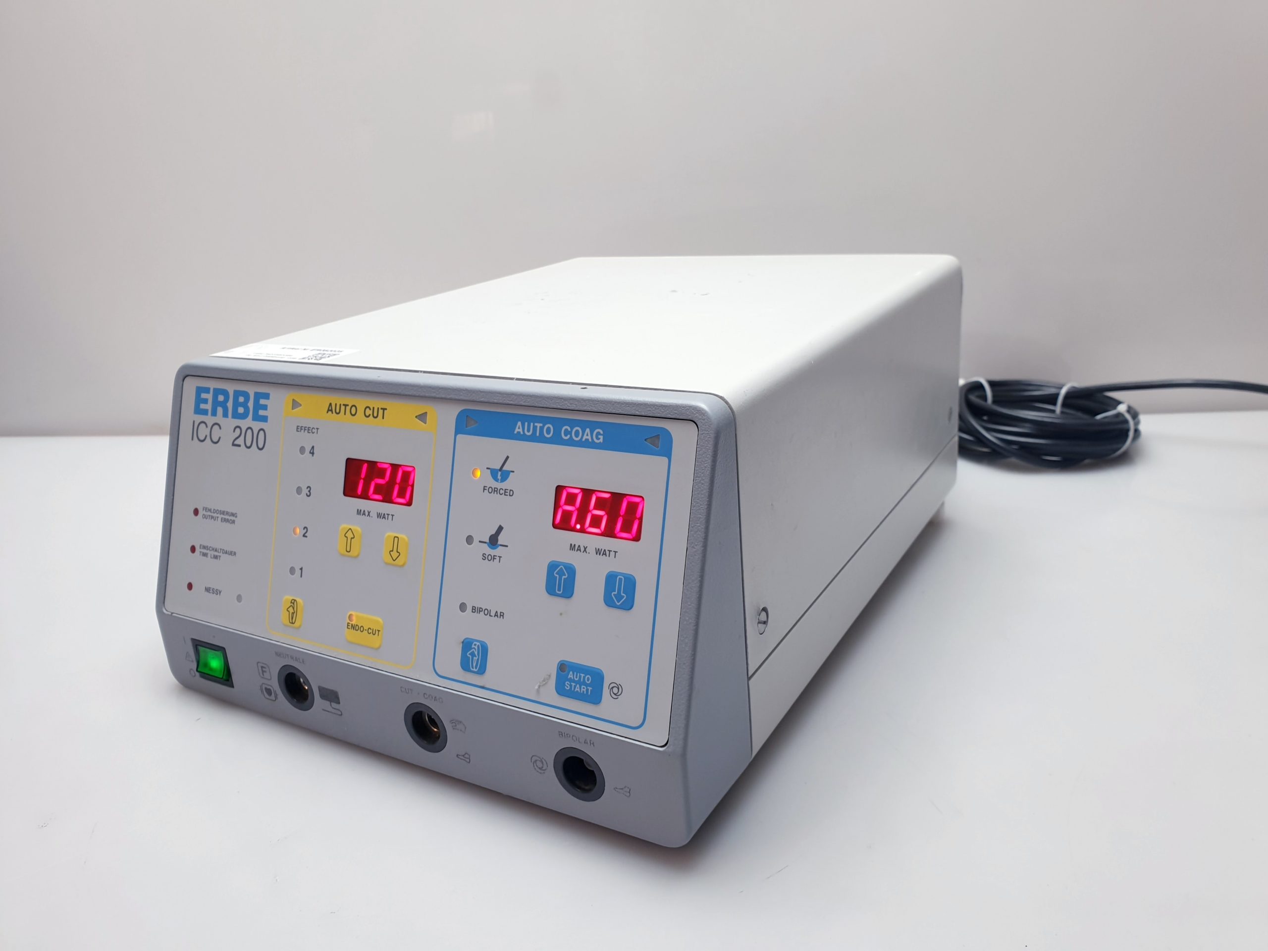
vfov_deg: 53.1
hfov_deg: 67.3
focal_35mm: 26
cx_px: 634
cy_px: 476
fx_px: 952
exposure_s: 1/50
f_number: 2.4
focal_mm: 4.3
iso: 50
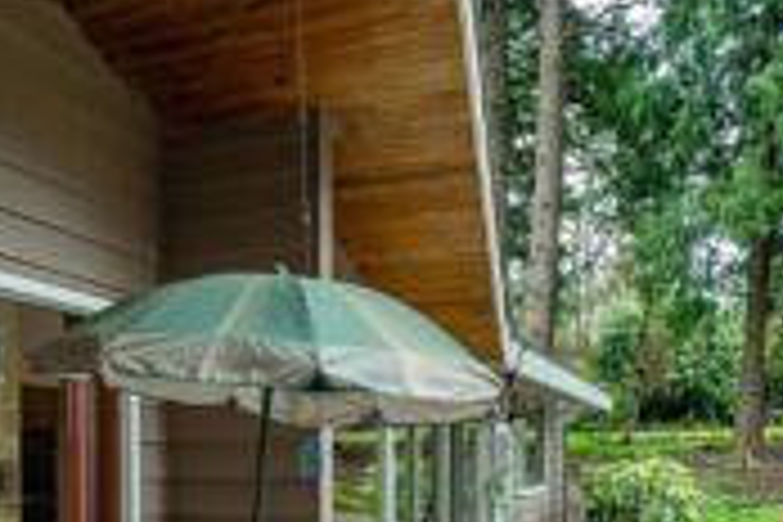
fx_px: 1000
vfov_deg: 28.0
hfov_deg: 39.9
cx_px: 94
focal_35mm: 46
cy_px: 479
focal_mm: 20
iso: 500
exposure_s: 1/30
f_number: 7.1
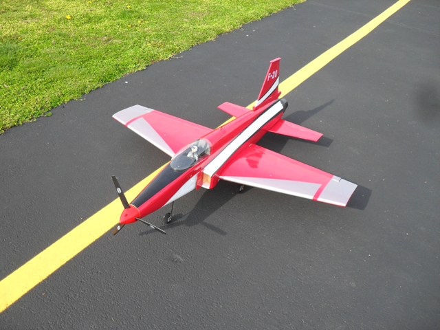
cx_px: 220
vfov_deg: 40.7
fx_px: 445
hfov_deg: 52.6
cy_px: 165
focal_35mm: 35
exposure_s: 1/60
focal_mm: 6.2
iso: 100
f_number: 8.9
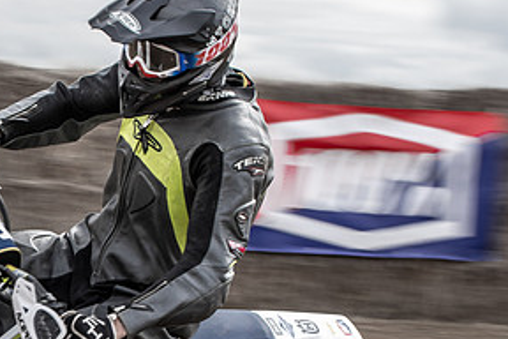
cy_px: 244
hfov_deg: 9.0
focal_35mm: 227
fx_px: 3203
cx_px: -59
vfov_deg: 6.0
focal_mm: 56
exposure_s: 1/125
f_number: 10
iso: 125
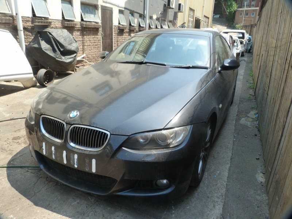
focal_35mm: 25
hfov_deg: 69.4
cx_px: 146
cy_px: 110
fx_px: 211
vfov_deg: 54.9
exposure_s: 1/160
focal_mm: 4.5
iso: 125
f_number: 4
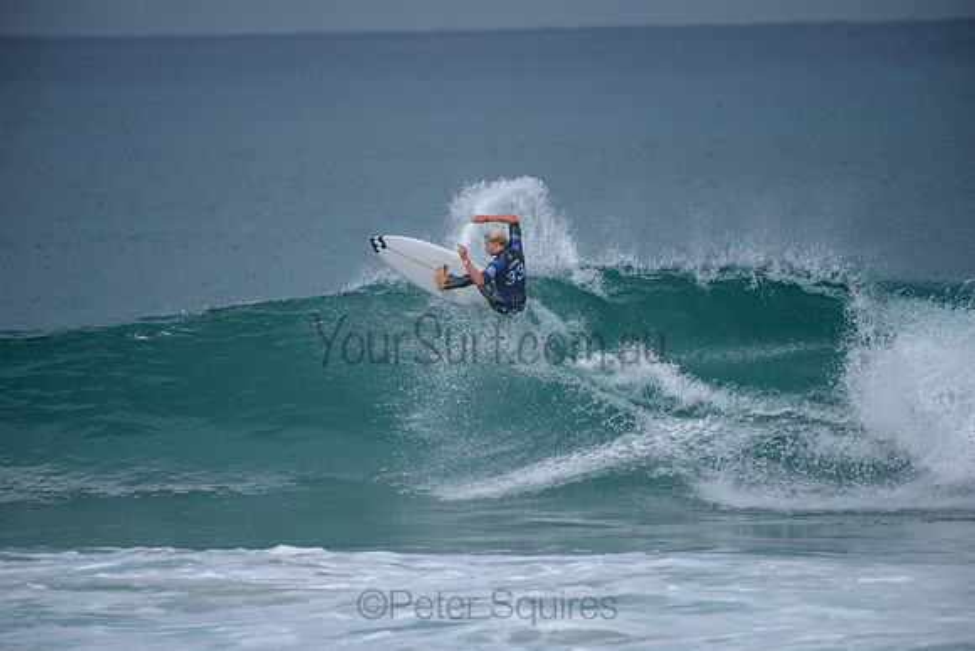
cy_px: 326
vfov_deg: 2.8
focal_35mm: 500
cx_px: 488
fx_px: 13544
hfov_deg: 4.1
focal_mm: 500
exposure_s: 1/2000
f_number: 5.6
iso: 200
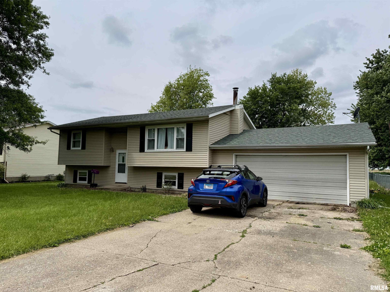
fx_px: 270
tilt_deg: +3.8
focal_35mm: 24
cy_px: 146
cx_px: 195
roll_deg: -1.4
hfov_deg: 71.6
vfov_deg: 56.8
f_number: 1.78
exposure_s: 1/9091
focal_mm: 6.76
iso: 80
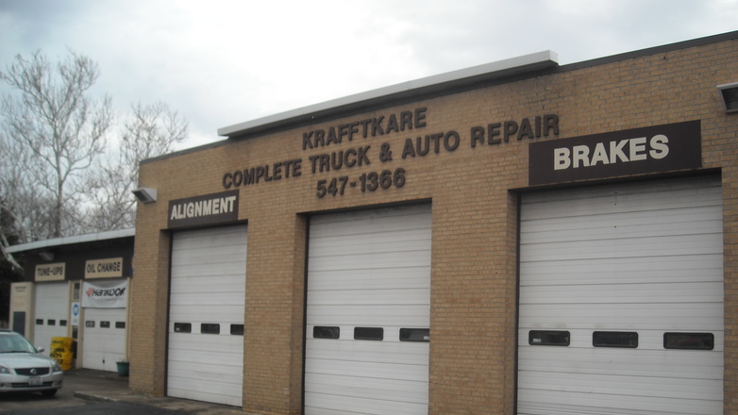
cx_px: 372
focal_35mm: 39
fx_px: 763
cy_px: 272
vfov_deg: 30.2
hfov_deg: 51.6
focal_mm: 5.7
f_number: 5.6
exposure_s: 1/141
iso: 64
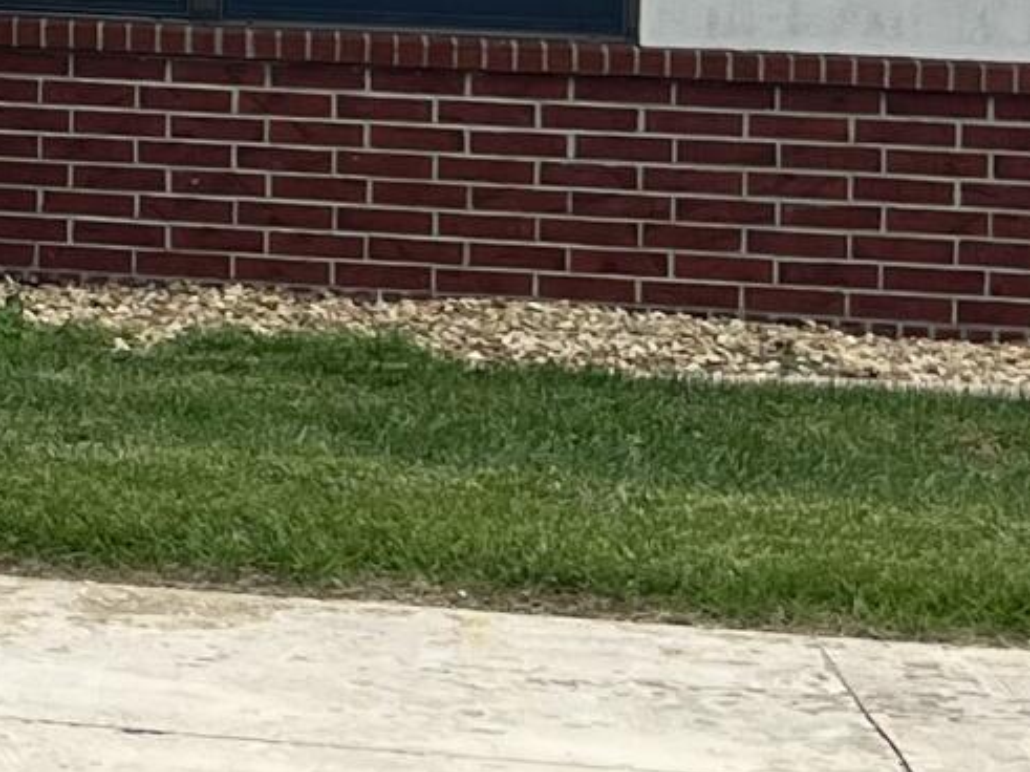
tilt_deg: +1.4
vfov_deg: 9.2
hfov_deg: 11.0
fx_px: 4730
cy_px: -248
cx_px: -1196
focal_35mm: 159
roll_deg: -2.4
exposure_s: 1/3968
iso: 50
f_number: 1.5
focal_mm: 5.7
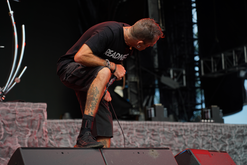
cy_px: 82
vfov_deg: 13.0
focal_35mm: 105
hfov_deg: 19.5
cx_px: 124
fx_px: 720
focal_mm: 105
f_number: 4
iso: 200
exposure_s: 1/125
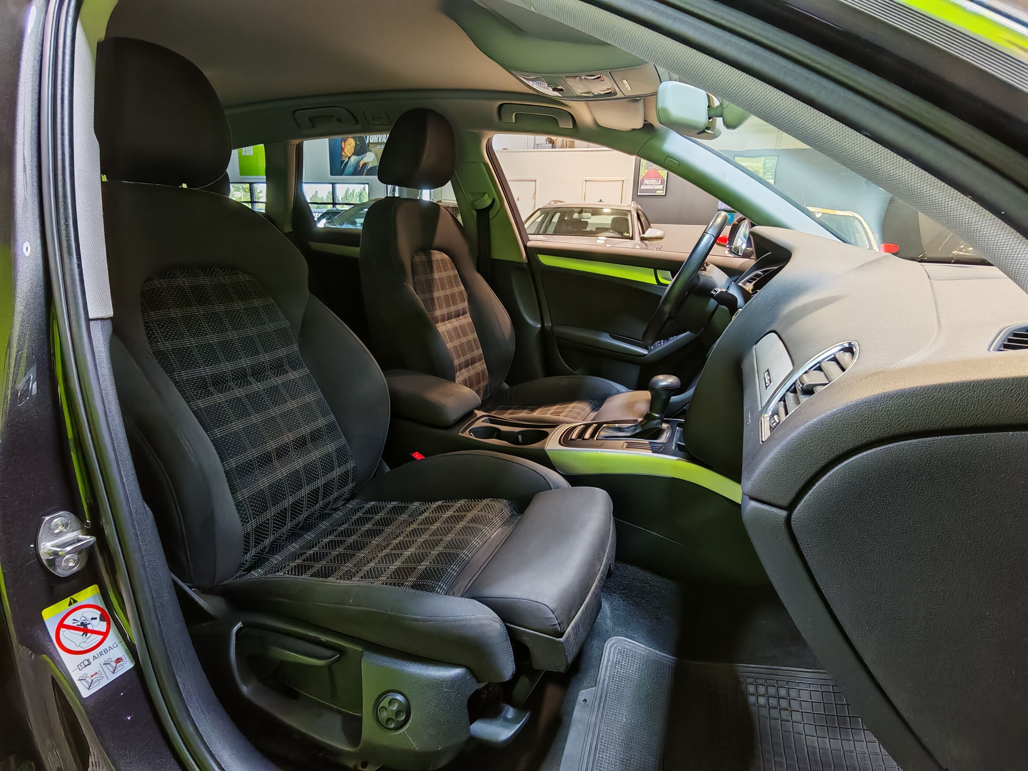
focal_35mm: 18
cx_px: 514
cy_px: 386
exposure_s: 1/33
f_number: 2
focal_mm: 1.82
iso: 250
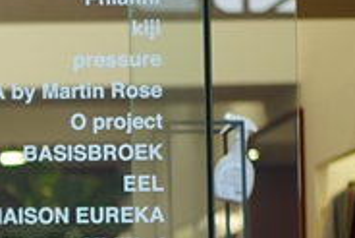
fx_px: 2359
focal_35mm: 239
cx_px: -341
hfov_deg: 8.2
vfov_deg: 5.7
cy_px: 305
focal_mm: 55
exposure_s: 1/125
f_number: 1.8
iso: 100
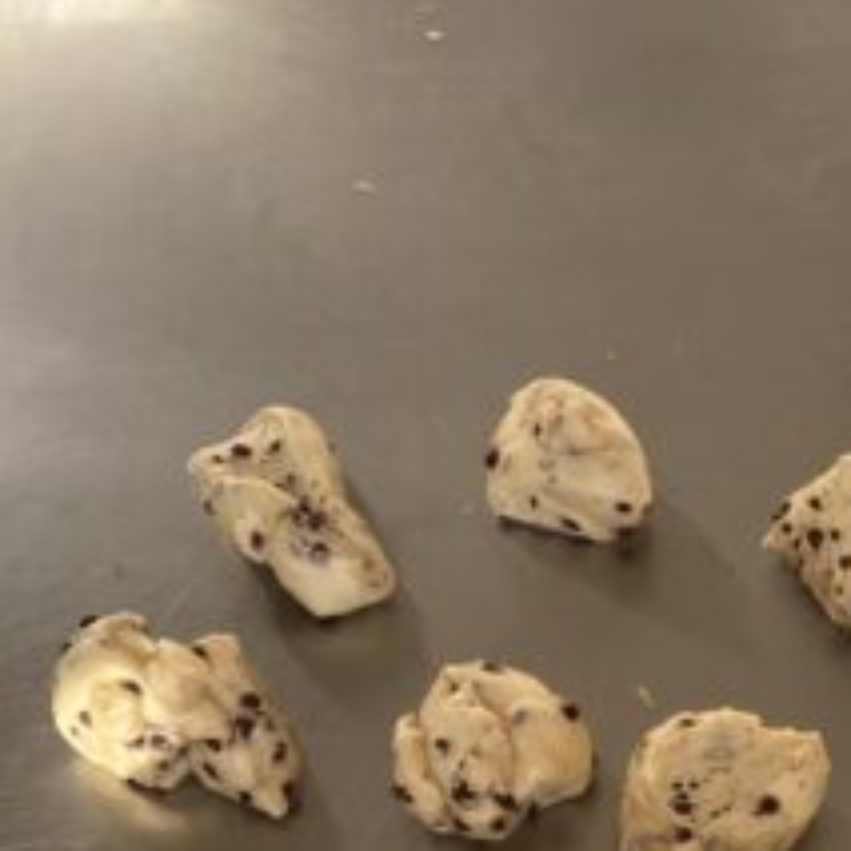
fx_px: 2003
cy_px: 911
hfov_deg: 22.6
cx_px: 949
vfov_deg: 22.7
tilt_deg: -58.4
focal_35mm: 72
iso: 50
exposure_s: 1/121
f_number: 1.8
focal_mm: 4.25
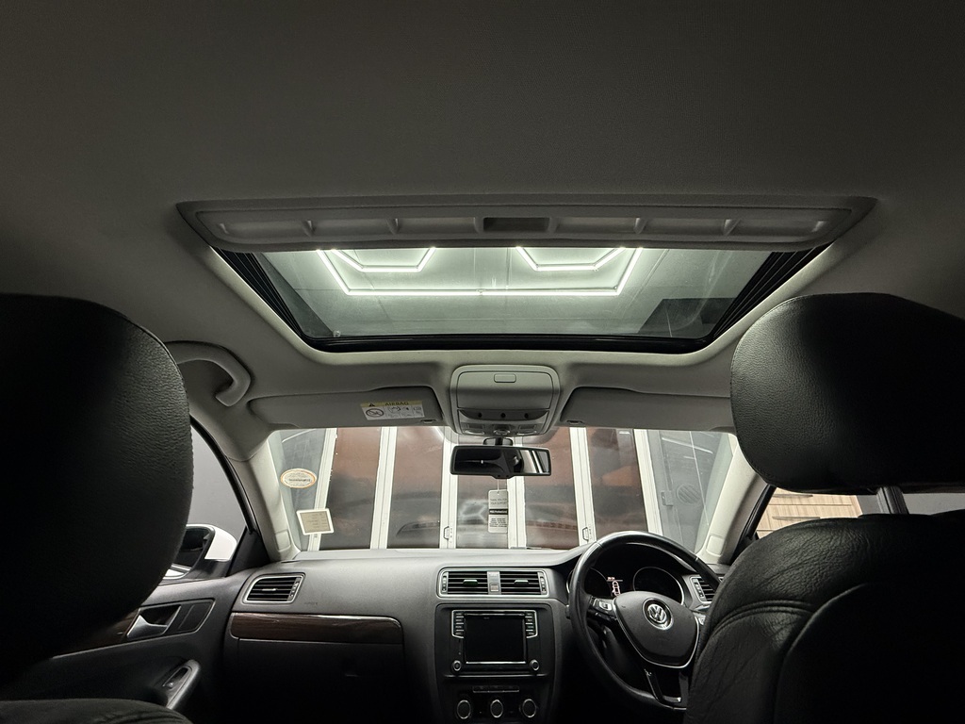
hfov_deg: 102.1
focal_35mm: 14
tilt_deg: +22.5
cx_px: 482
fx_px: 390
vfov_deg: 85.7
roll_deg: -0.4
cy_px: 362
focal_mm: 2.22
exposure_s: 1/50
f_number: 2.2
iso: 500
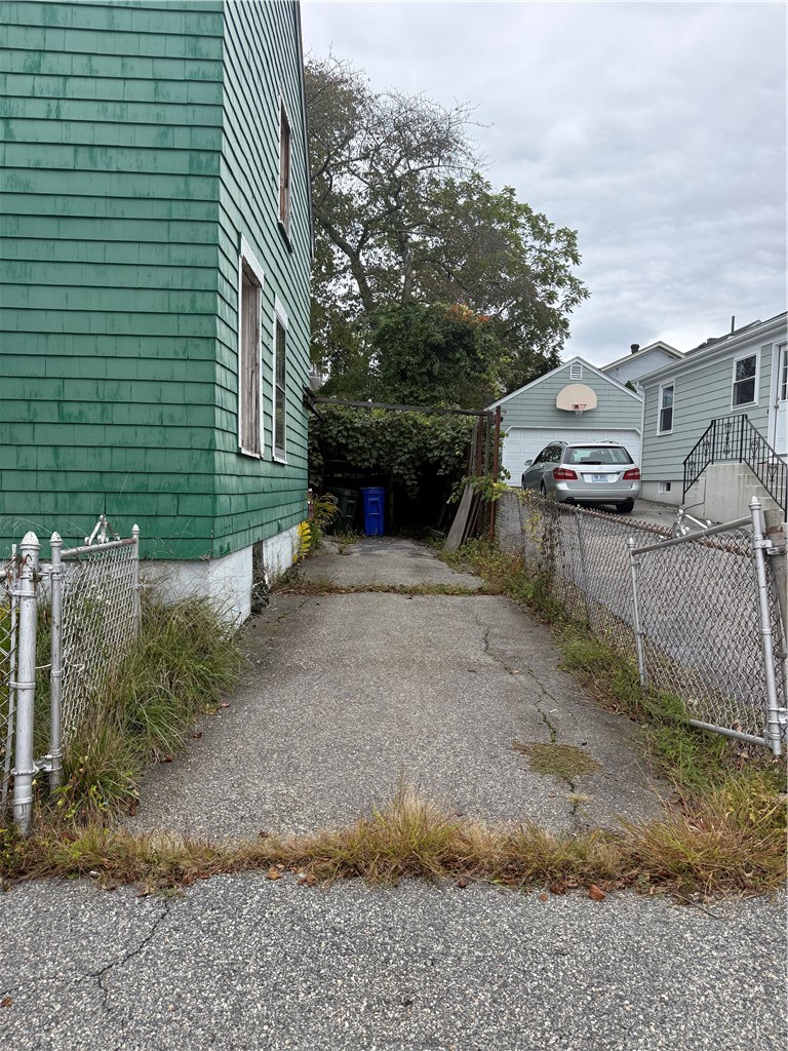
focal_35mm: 24
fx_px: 728
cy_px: 526
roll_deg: -1.8
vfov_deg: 71.6
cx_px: 394
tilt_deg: -3.0
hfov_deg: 56.8
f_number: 1.78
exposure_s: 1/1770
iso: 100
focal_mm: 6.76
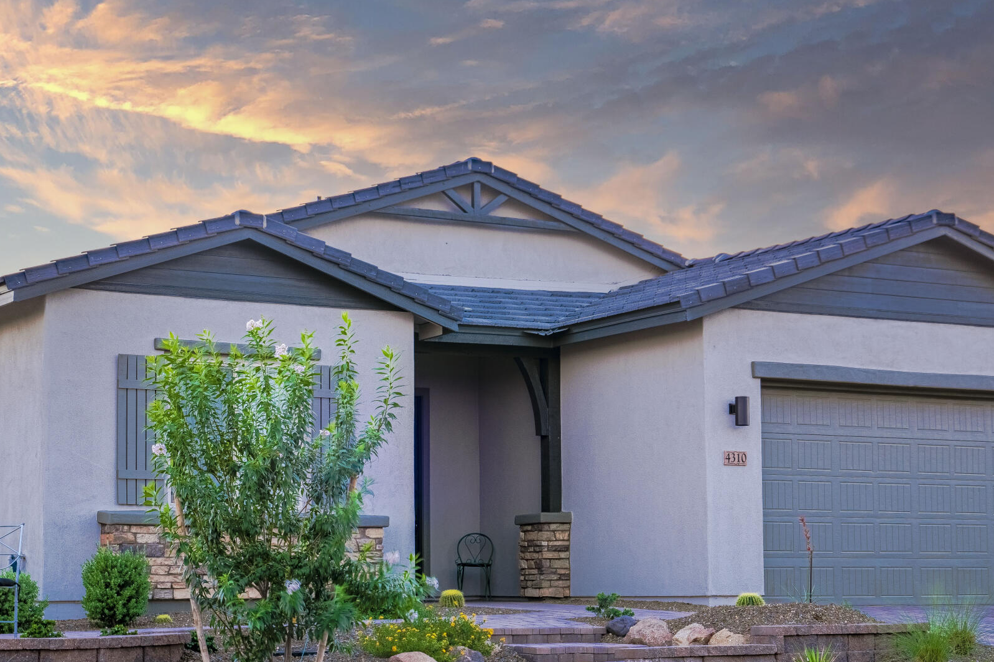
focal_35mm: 77
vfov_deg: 17.7
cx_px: 456
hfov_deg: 26.3
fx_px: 2126
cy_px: 411
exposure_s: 1/500
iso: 200
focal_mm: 41
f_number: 8
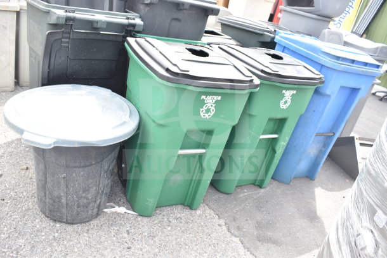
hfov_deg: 61.9
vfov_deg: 43.6
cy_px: 129
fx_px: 323
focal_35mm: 30
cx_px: 194
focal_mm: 20
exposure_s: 1/100
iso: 200
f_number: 5
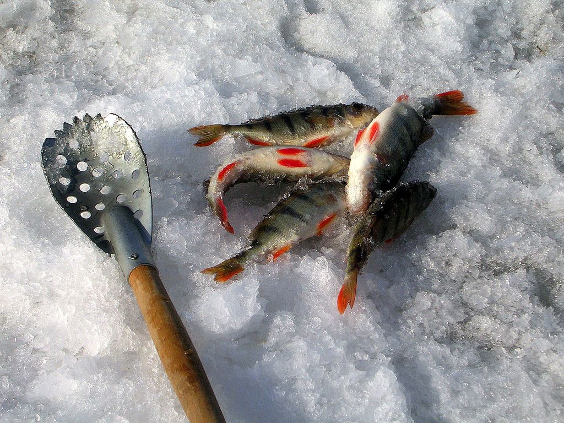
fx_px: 1320
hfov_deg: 24.1
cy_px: 212
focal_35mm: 81
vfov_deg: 18.2
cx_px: 282
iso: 100
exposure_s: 1/1502
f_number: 4
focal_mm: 12.3
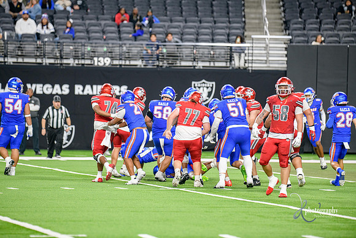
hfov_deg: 9.4
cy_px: 119
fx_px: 2176
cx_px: 178
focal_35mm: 220
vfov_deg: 6.2
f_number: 2.8
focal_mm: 220
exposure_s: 1/400
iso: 1000
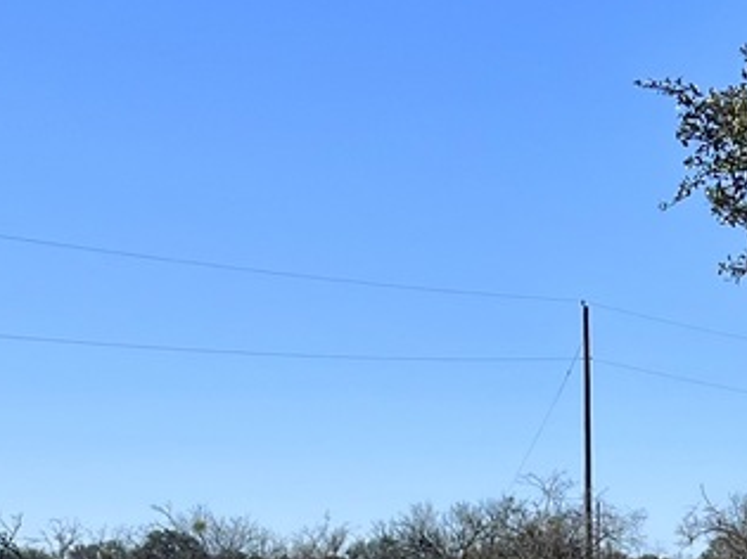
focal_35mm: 119
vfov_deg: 11.9
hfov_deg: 16.5
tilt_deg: -6.0
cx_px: 538
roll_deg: -0.4
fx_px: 2567
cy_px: 829
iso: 50
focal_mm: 5.1
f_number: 1.6
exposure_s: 1/3623
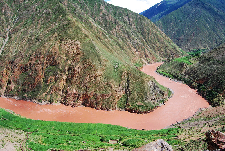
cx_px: 112
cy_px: 76
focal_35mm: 27
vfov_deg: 48.1
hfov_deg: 67.3
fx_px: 169
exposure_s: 1/200
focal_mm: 18
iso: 200
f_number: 10
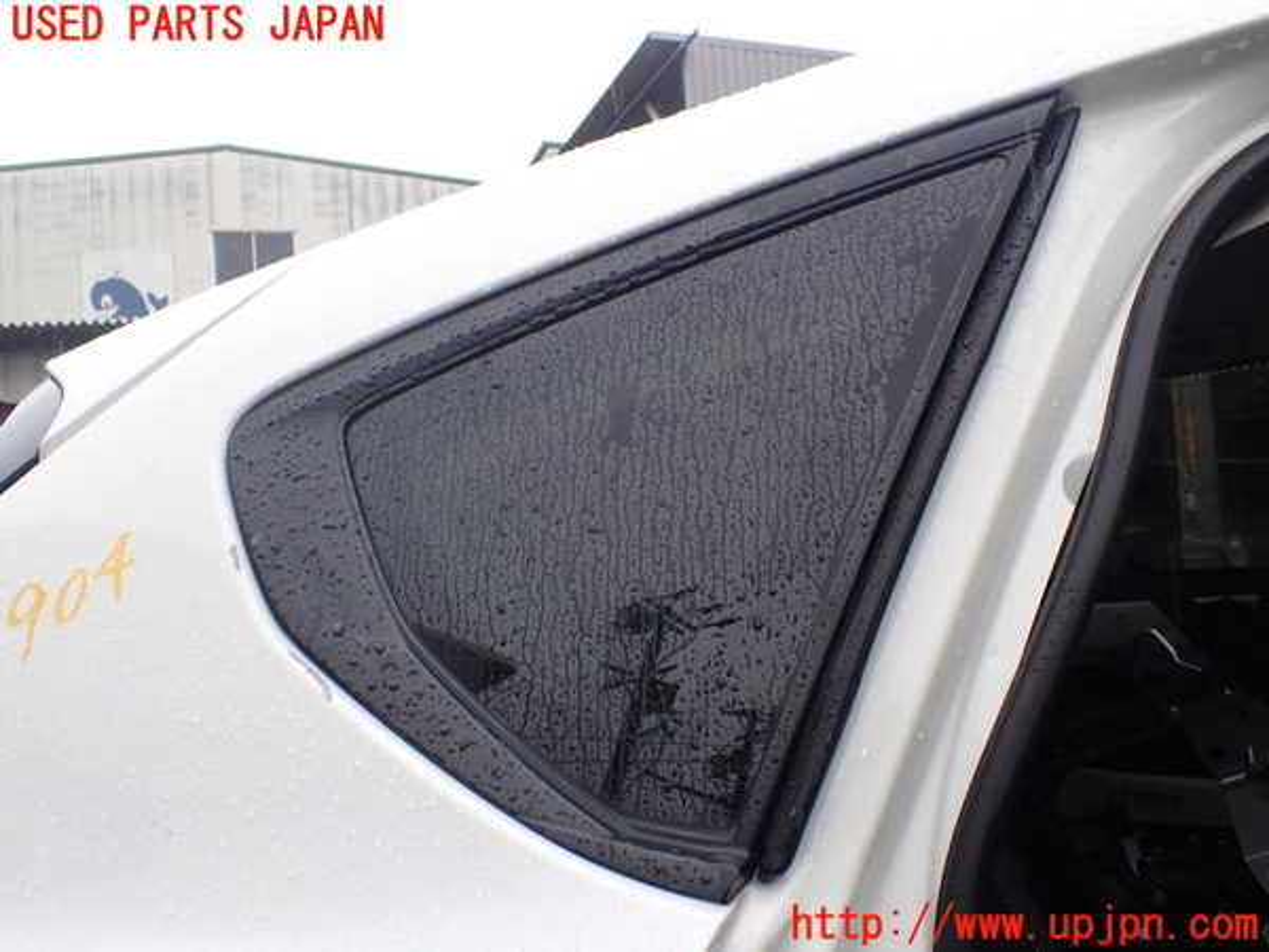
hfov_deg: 60.0
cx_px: 634
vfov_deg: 46.8
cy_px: 476
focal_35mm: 30
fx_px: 1100
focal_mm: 5.4
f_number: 3.2
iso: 100
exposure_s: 1/160
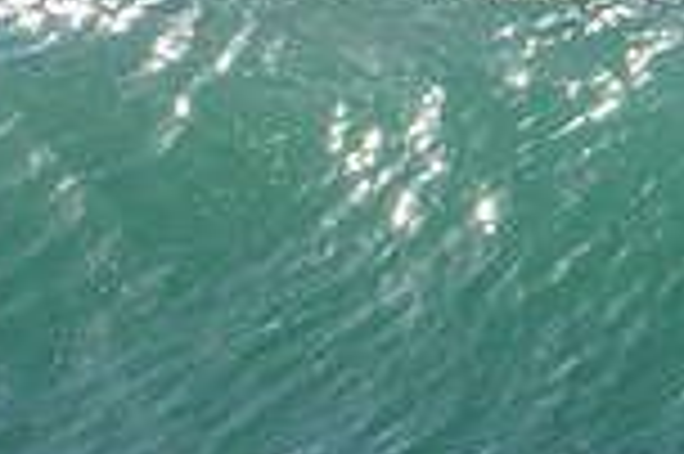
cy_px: 479
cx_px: 1030
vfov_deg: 0.5
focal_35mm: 2865
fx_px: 54376
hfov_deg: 0.7
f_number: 5.6
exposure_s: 1/2000
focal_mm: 500
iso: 320
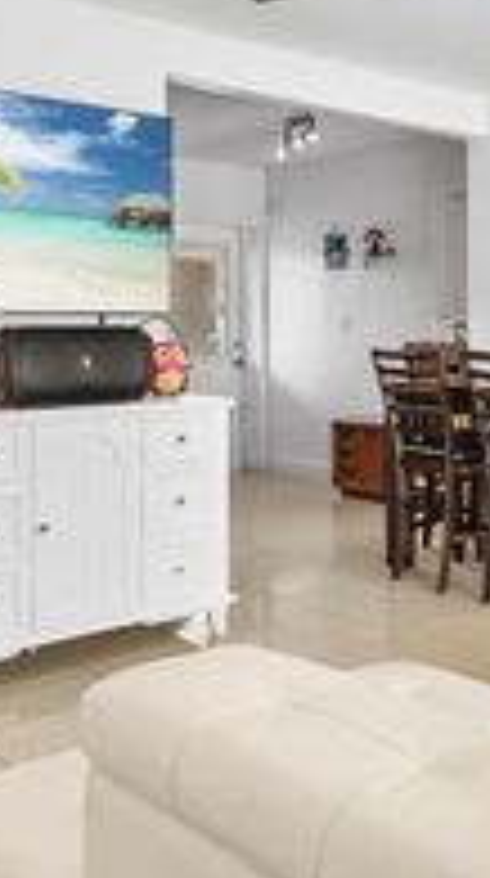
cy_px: 279
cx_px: 445
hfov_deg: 26.6
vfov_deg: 46.5
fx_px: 998
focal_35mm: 43
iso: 400
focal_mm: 16
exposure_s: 1/10
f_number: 8
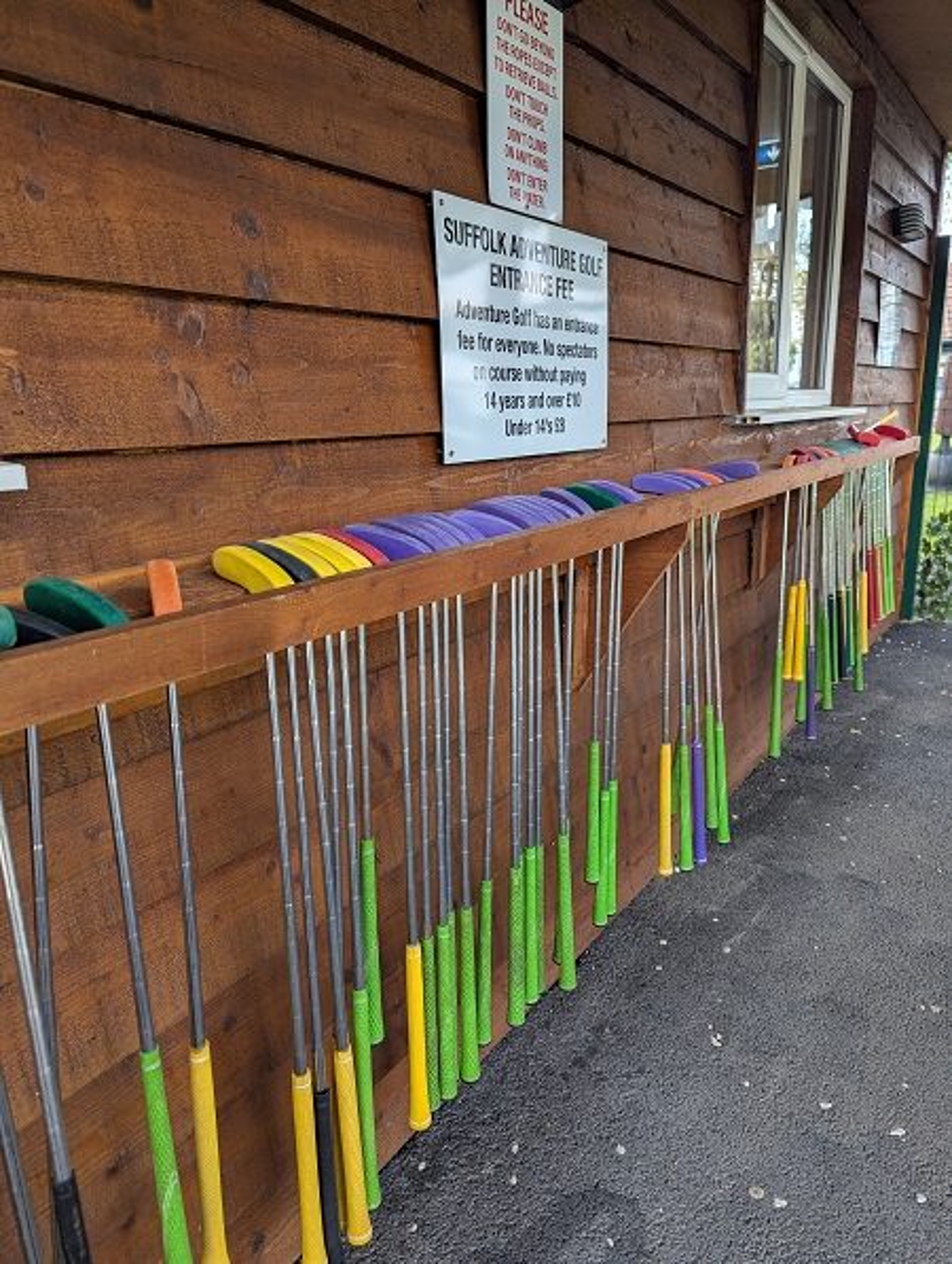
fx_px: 877
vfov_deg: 71.5
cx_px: 476
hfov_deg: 57.0
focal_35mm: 24
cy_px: 632
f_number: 1.85
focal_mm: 6.81
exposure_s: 1/240
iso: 49
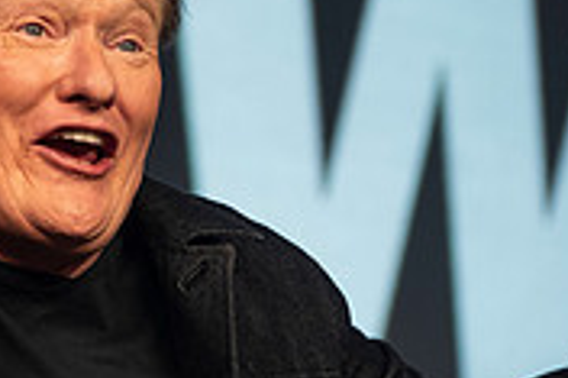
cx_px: 170
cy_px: 248
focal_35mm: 565
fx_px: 8906
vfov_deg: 2.4
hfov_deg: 3.7
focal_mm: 160
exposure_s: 1/320
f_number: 4
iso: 1250
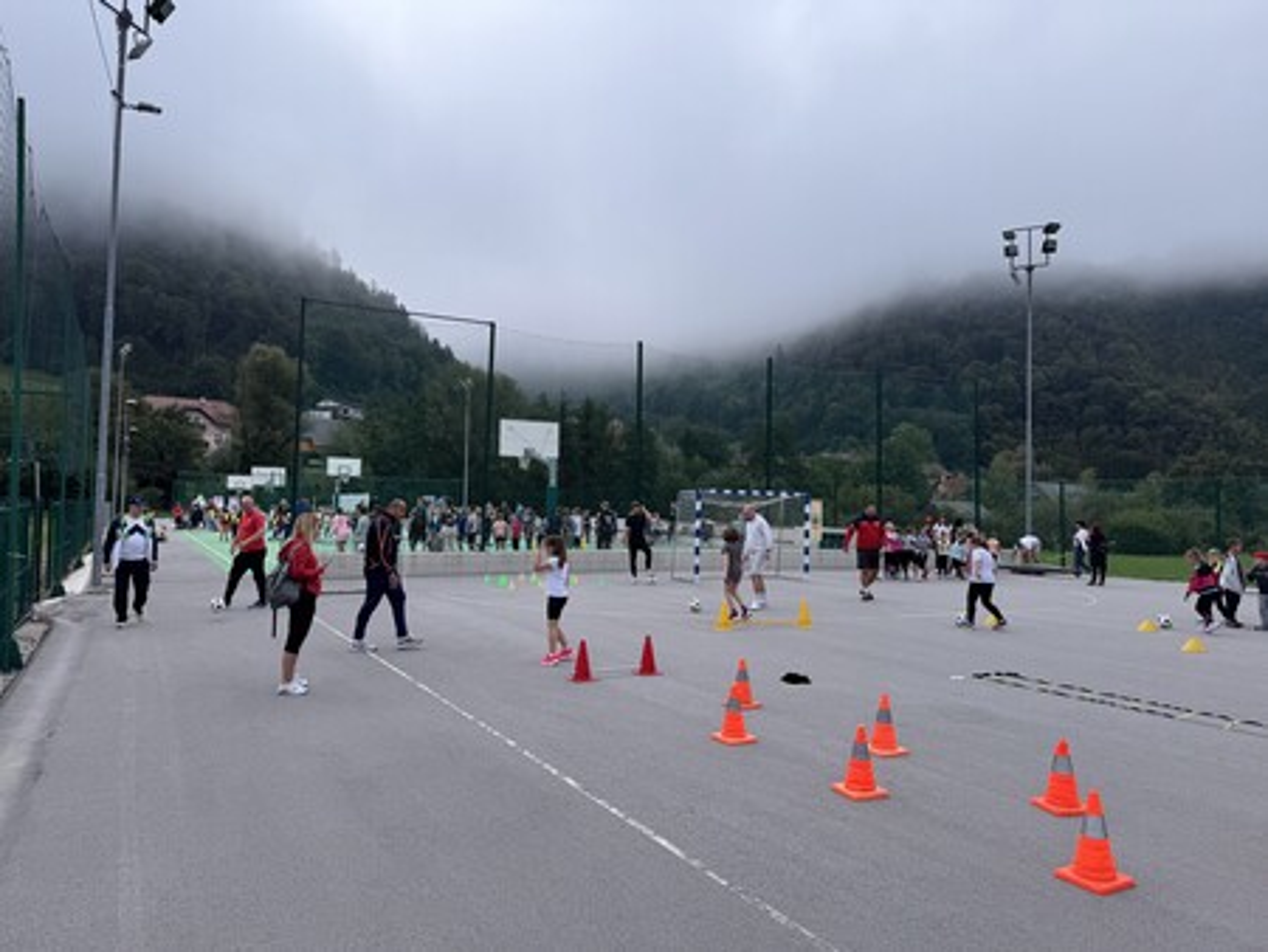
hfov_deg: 71.6
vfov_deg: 56.9
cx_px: 634
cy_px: 476
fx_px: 880
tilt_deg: +2.5
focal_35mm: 24
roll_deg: -1.2
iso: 80
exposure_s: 1/4310
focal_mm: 6.76
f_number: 1.78
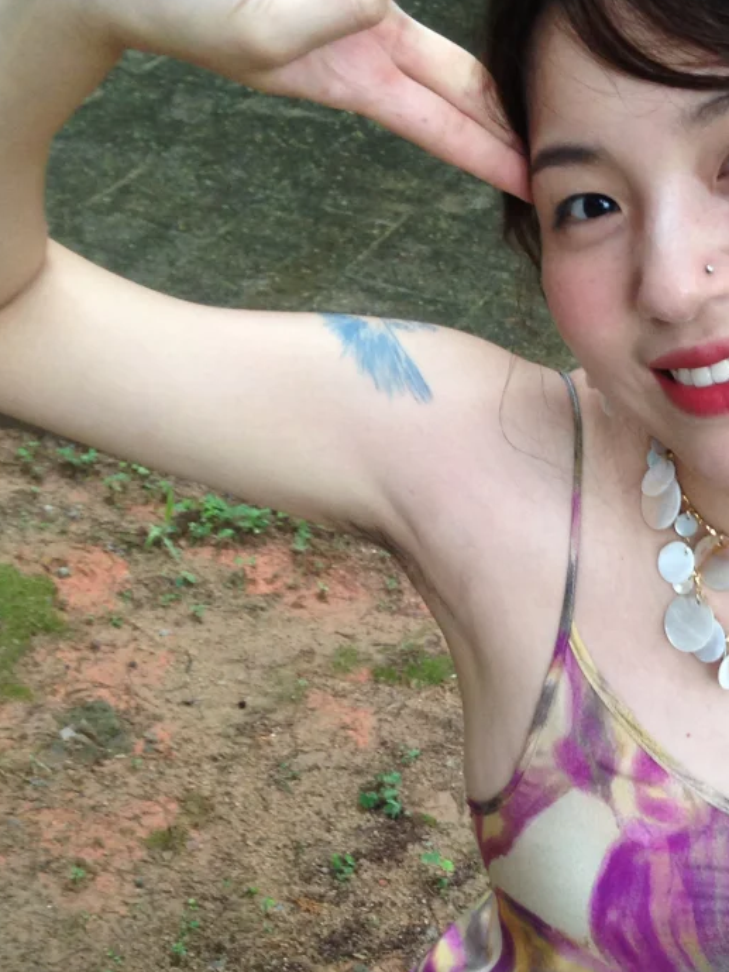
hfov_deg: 21.0
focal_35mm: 69
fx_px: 1937
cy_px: 695
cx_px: 611
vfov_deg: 27.9
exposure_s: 1/20
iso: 80
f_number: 2.4
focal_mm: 4.12
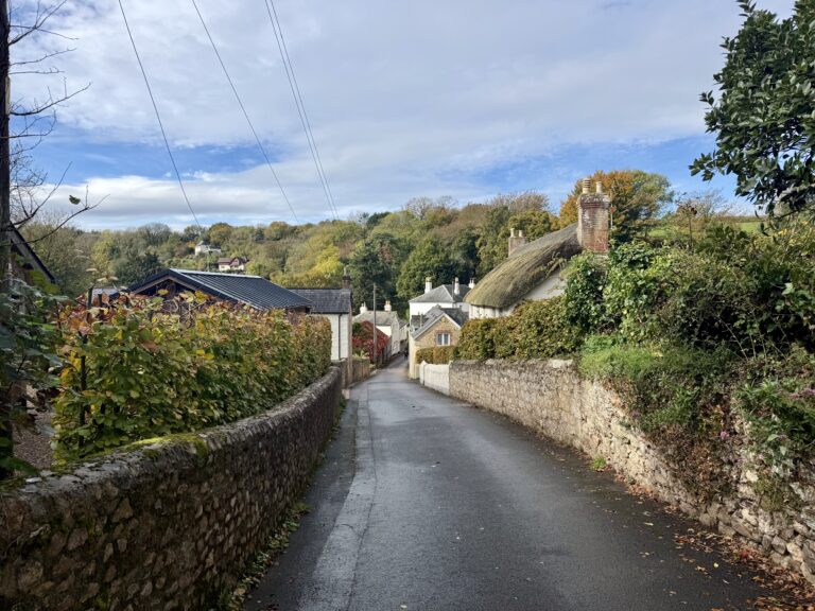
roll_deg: +0.2
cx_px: 408
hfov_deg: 71.6
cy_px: 306
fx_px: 565
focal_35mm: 24
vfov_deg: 56.8
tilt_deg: -1.3
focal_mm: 6.76
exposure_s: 1/3953
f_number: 1.78
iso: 80
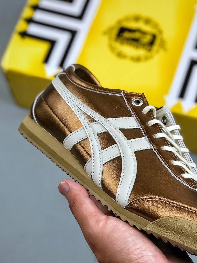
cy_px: 149
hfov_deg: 16.4
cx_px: 123
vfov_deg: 21.8
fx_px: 683
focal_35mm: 90
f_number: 2.8
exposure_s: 1/100
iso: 40
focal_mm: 6.6
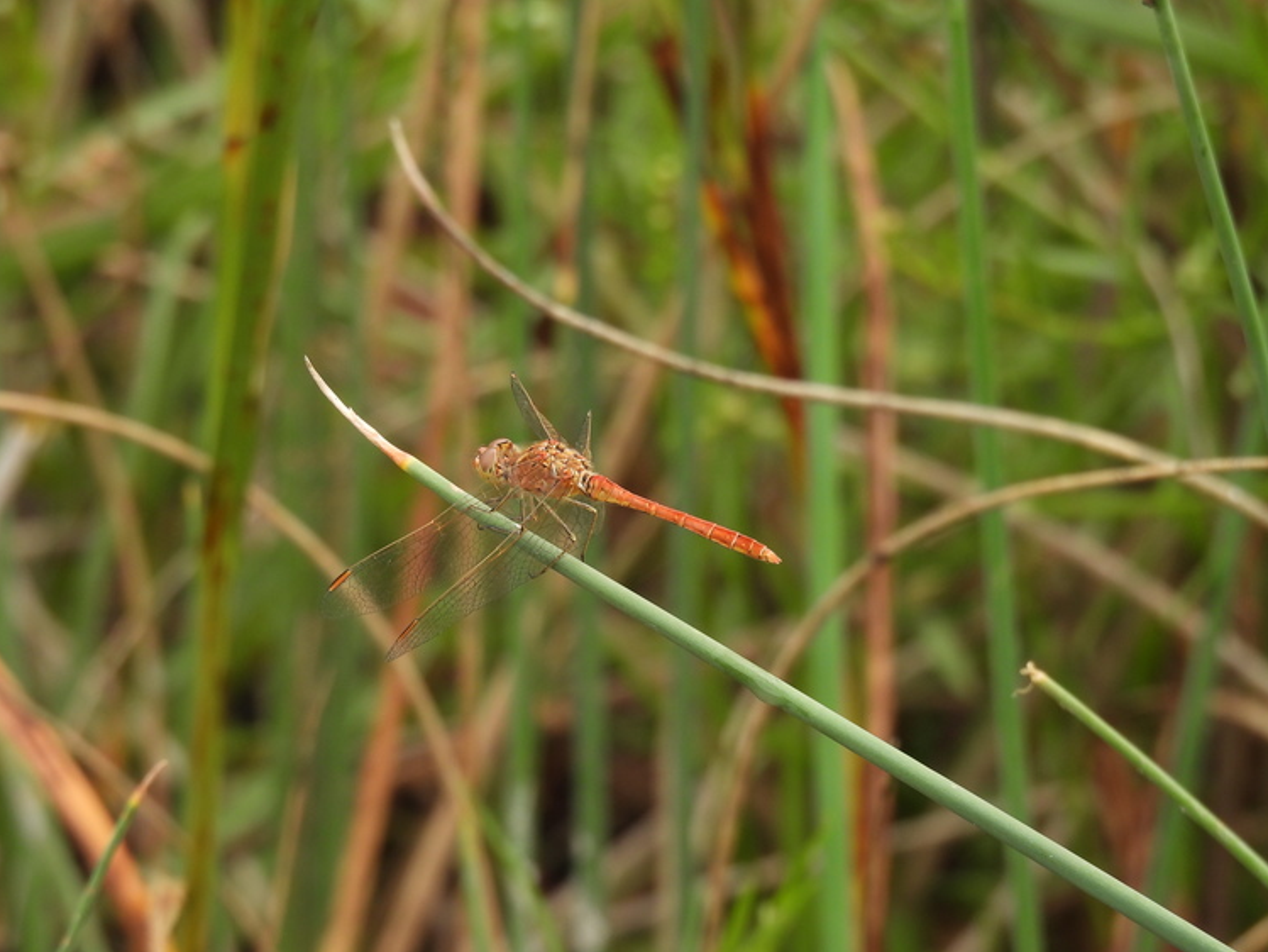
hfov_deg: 2.7
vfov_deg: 2.0
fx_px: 27111
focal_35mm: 740
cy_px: 523
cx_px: 605
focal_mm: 116
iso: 100
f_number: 5.6
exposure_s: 1/125
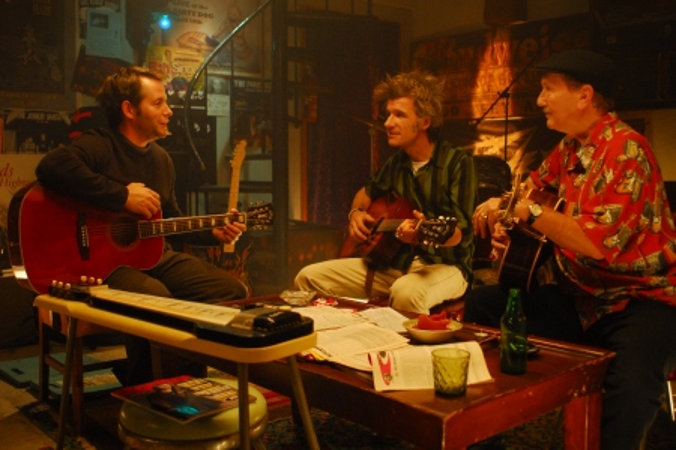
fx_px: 676
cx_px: 338
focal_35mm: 36
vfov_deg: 36.9
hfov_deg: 53.1
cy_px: 225
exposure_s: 1/80
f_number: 2.8
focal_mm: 24
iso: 800
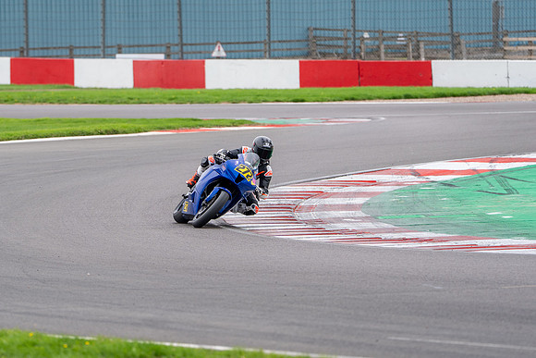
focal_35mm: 287
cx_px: 178
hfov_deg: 7.2
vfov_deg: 4.8
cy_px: 119
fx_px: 4274
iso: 160
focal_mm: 215
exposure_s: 1/500
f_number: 4.5
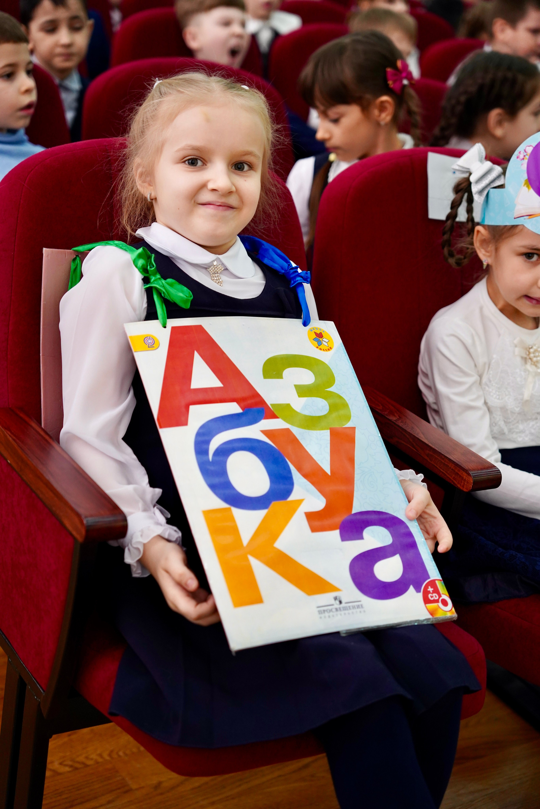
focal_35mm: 55
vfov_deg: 36.0
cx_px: 270
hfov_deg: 24.4
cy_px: 404
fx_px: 1246
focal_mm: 55.4
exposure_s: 1/200
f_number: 3.2
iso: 2000
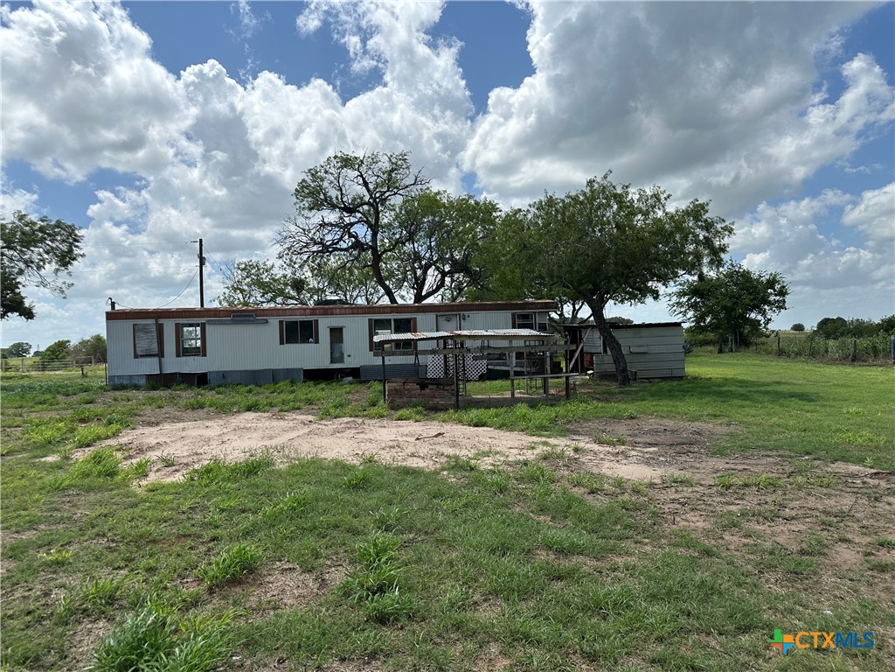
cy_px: 336
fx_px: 621
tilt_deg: +2.2
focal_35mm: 24
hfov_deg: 71.6
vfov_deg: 56.8
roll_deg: +2.4
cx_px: 448
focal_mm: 6.86
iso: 80
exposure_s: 1/7576
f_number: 1.78
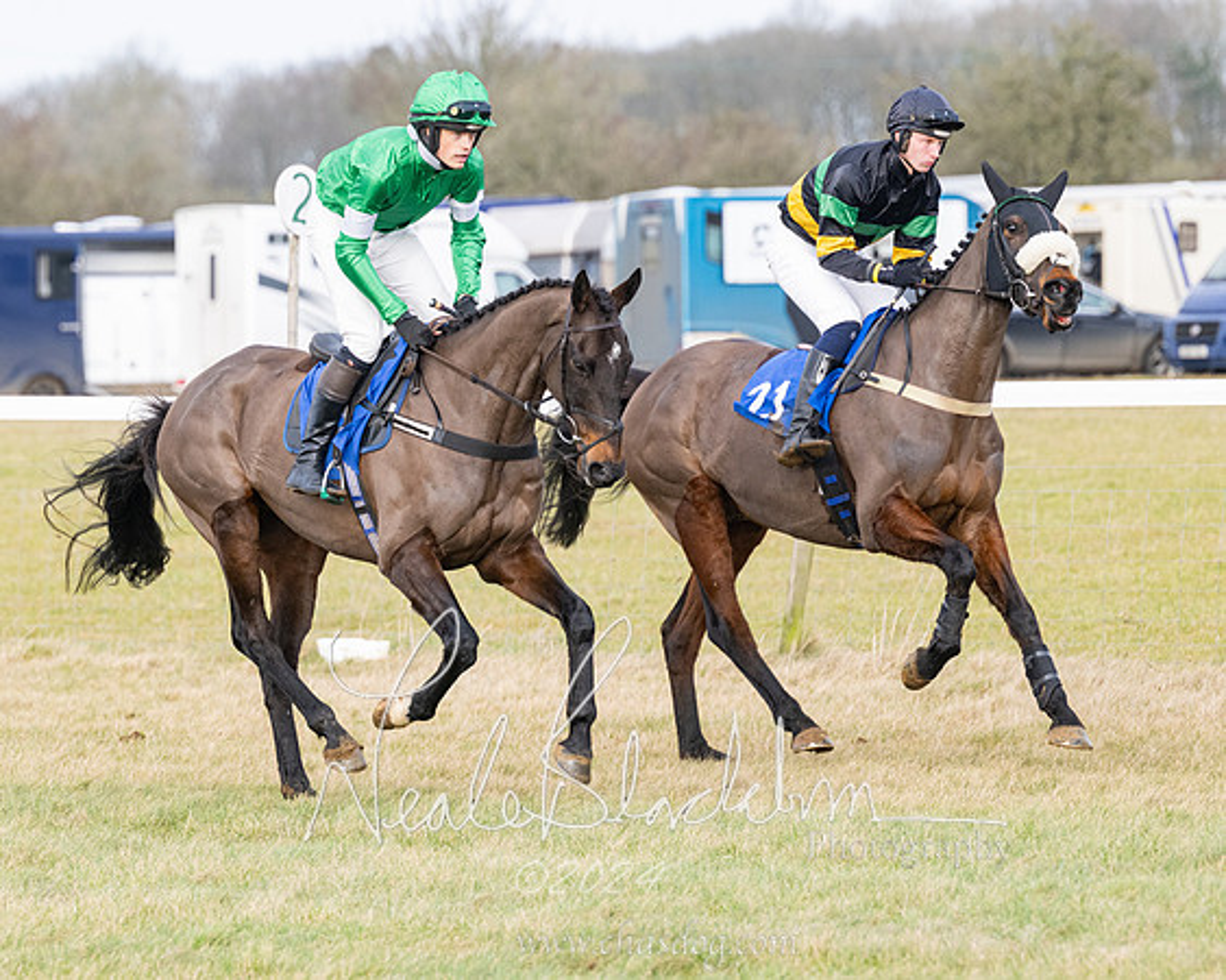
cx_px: 426
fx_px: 9418
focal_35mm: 260
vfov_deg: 6.0
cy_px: 565
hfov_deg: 7.4
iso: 800
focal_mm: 200
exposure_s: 1/1600
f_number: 5
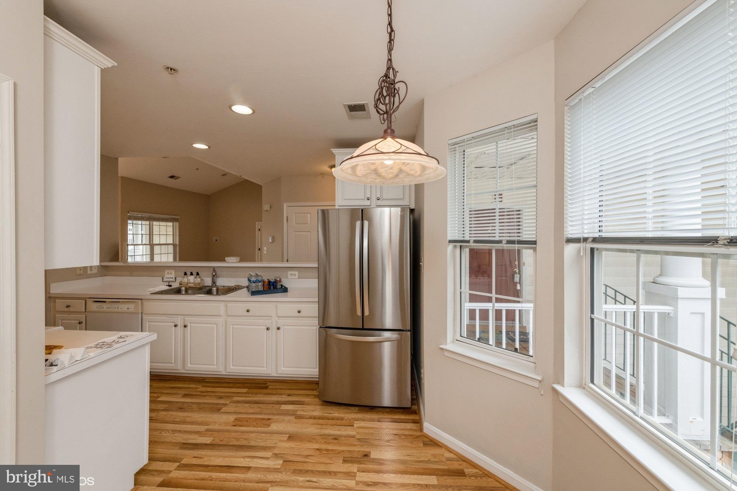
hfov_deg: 104.3
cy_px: 246
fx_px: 287
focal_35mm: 14
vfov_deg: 81.2
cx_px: 368
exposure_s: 1/80
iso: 400
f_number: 10
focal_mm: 14
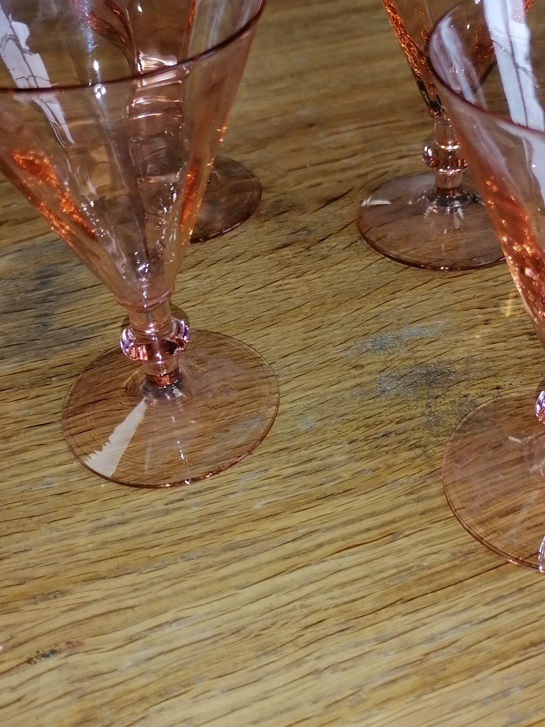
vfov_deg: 44.8
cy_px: 377
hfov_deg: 34.3
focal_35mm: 42
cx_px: 314
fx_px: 882
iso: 80
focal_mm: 5.4
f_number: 1.8
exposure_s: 1/100
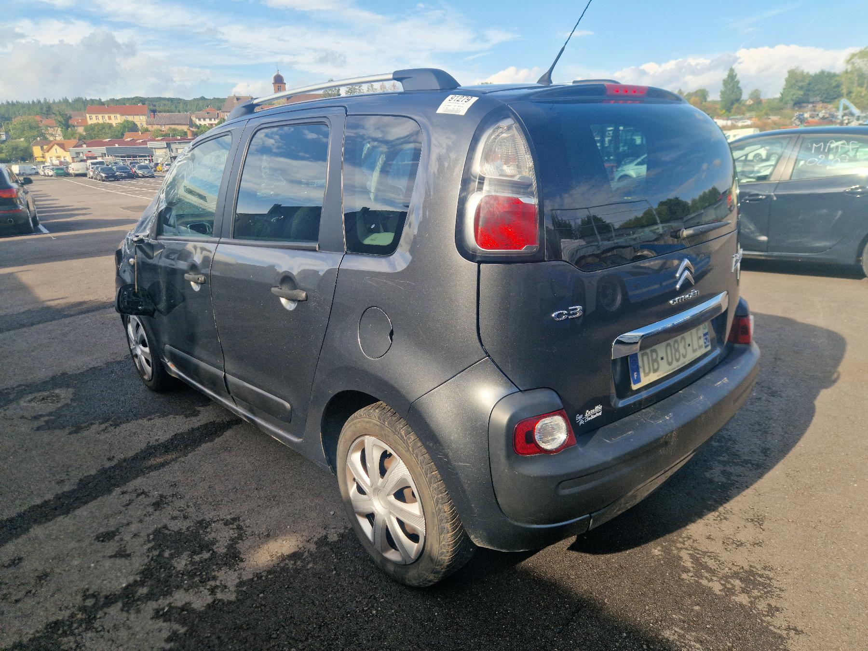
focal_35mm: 23
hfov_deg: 73.9
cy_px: 326
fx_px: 577
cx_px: 434
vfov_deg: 58.9
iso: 50
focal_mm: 5.4
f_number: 1.8
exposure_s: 1/714
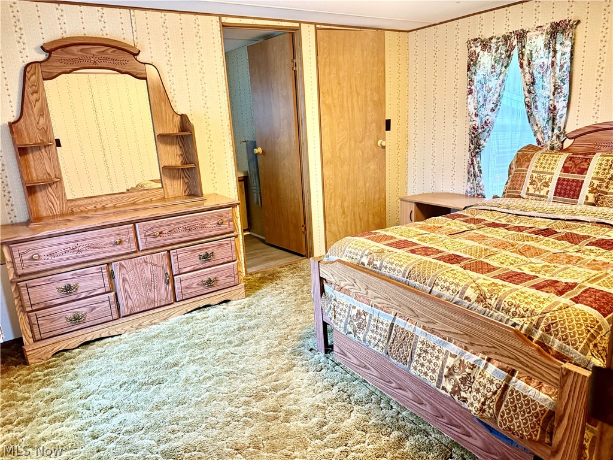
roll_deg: +4.3
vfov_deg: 56.8
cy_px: 230
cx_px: 306
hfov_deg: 71.6
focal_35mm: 24
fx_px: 425
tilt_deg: -14.6
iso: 640
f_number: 1.78
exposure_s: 1/40
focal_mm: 6.76
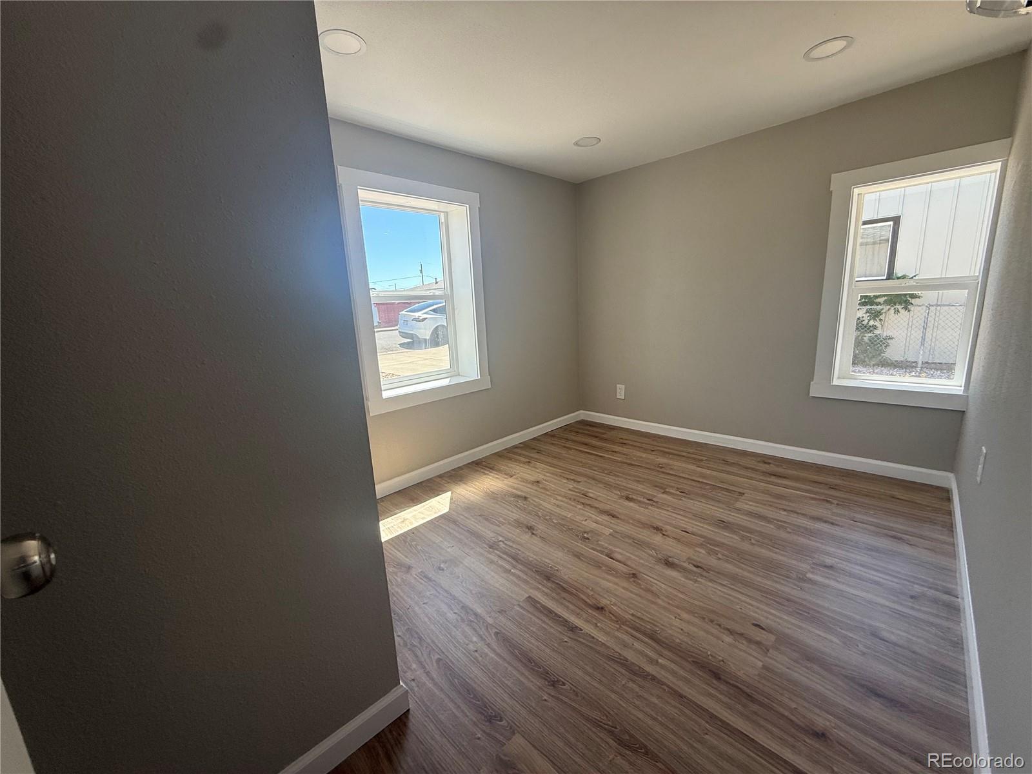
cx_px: 516
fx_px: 417
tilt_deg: -10.4
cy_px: 387
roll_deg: +2.6
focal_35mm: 14
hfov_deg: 102.1
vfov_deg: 85.7
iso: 64
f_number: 2.2
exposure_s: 1/270
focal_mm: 2.22
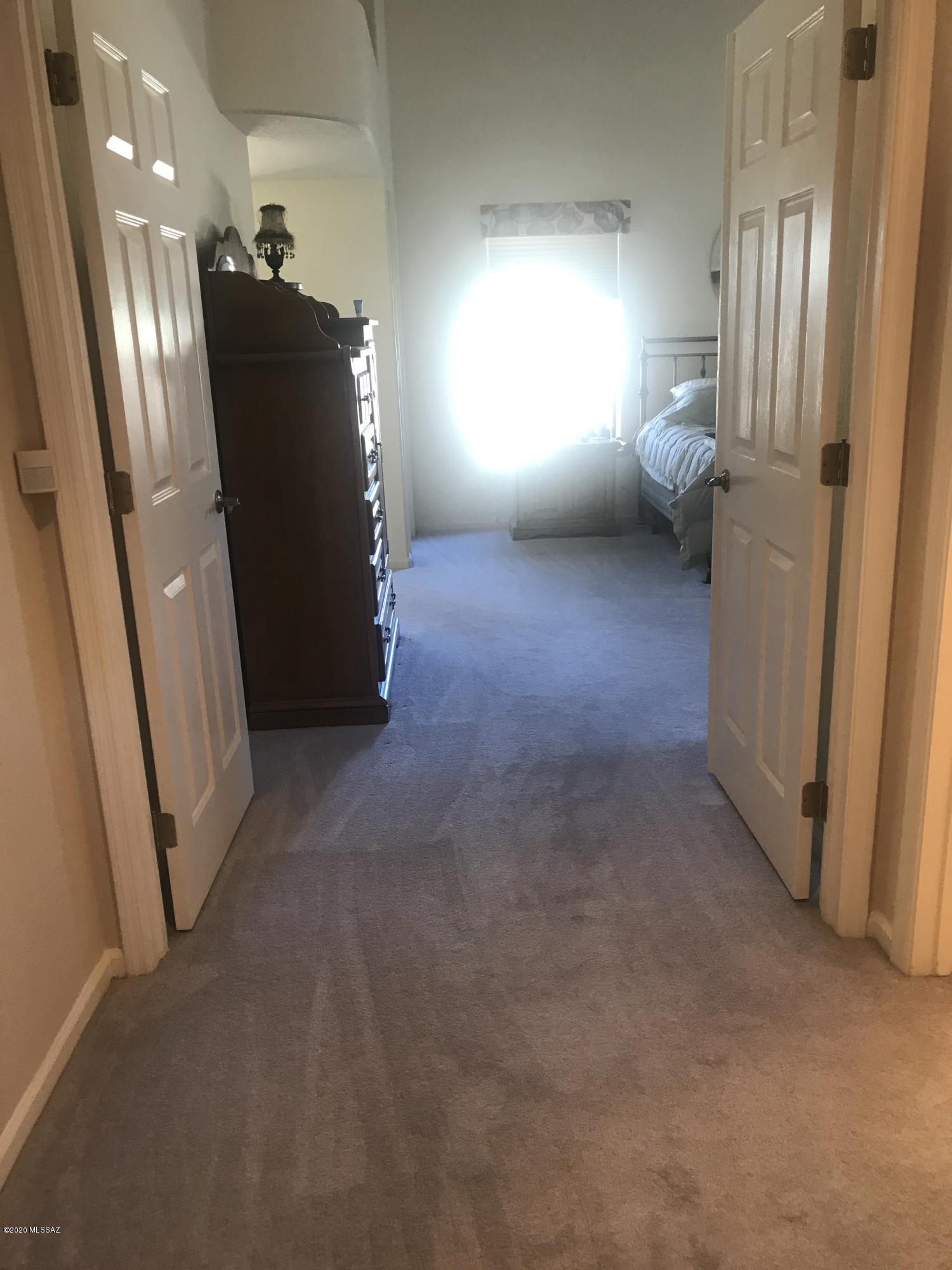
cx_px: 476
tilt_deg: -14.7
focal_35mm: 28
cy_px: 635
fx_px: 1027
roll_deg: +2.4
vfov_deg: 63.4
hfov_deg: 49.7
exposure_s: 1/20
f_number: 1.8
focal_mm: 3.99
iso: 40
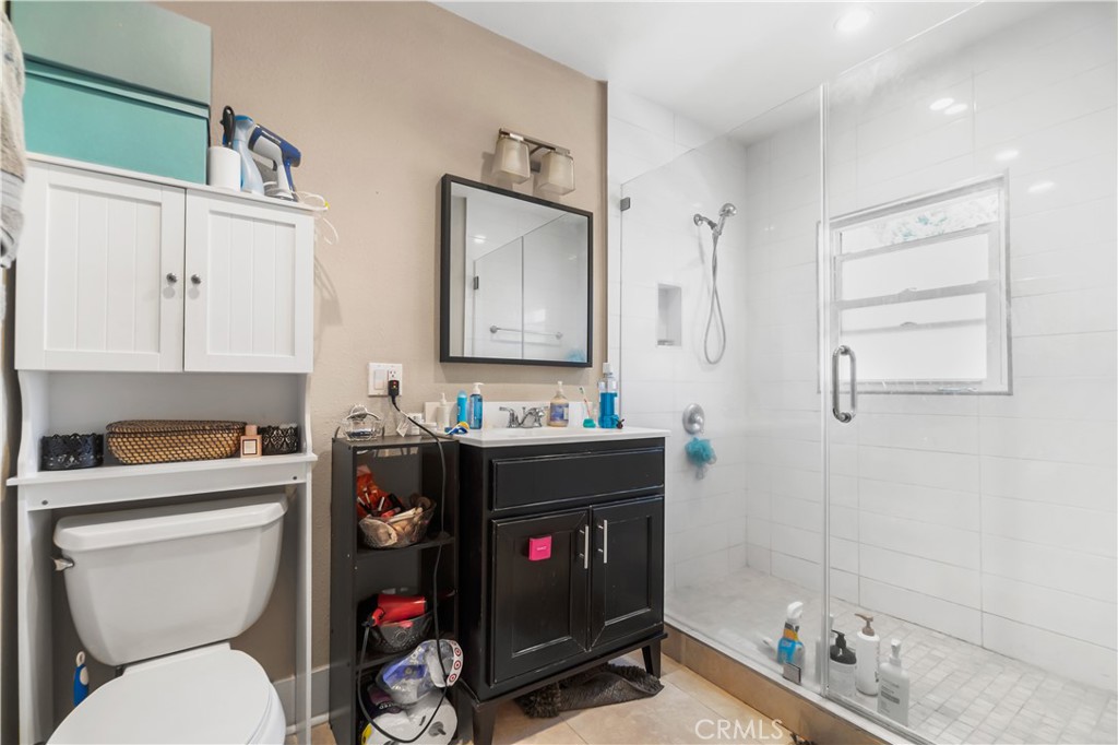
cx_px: 559
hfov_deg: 100.4
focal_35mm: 15
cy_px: 372
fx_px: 466
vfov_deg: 77.3
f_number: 7.1
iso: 320
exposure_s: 1/8
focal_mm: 10
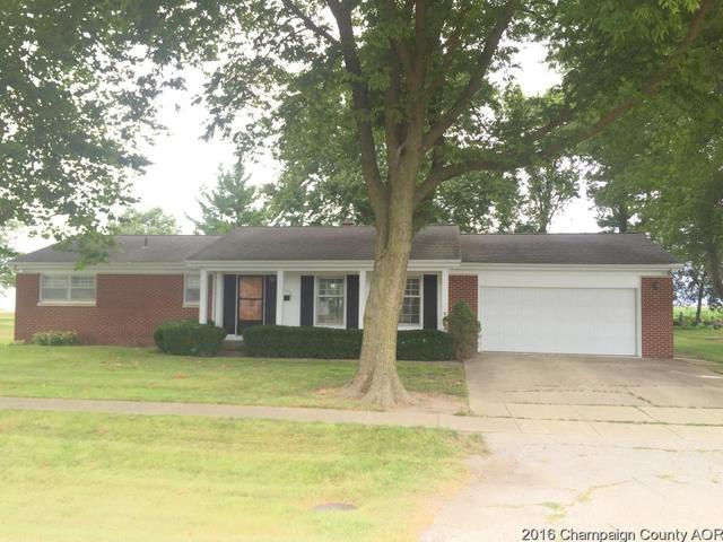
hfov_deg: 61.7
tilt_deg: +3.0
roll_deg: -2.5
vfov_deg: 48.2
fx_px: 606
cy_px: 271
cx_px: 362
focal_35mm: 29
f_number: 2.2
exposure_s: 1/190
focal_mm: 4.15
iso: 32
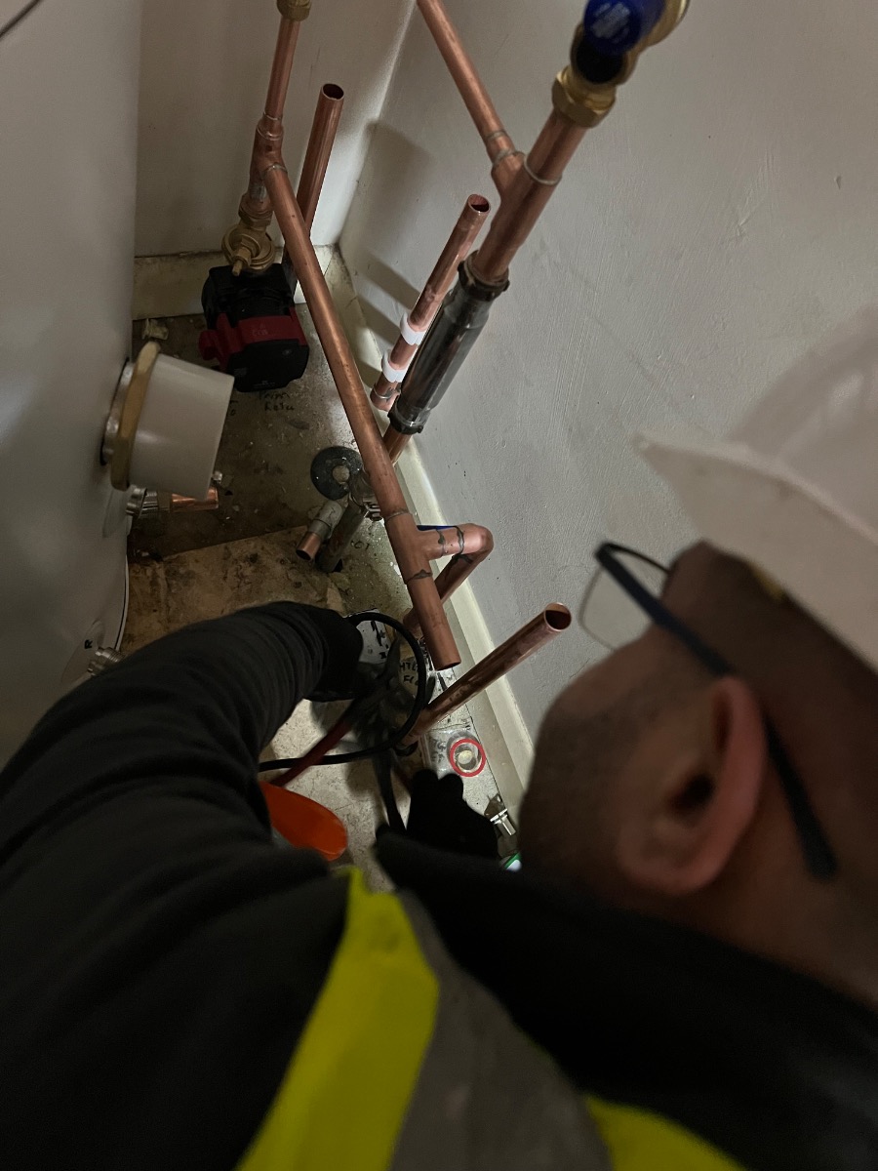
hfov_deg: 53.1
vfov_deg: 67.3
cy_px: 586
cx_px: 439
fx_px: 879
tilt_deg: -62.1
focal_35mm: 26
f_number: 1.5
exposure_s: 1/25
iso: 640
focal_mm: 5.7
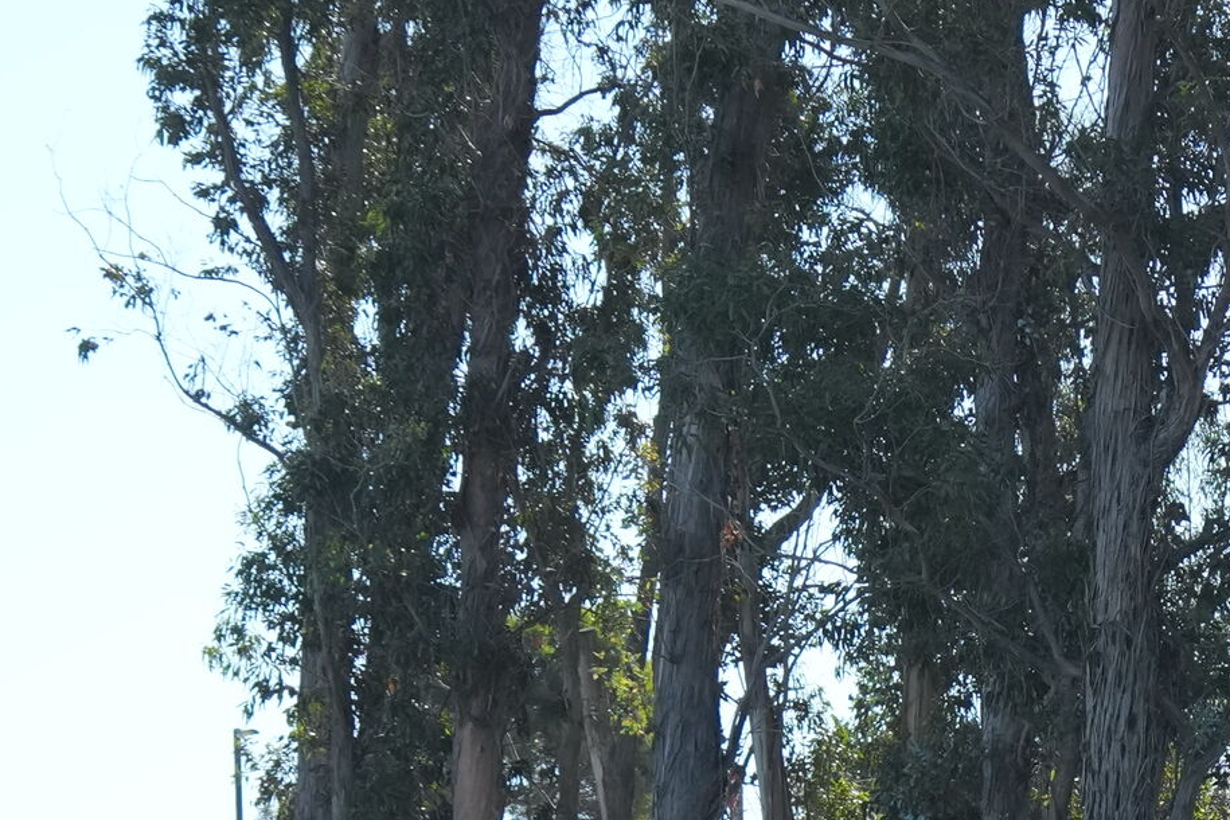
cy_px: 975
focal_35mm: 236
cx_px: 1558
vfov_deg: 5.8
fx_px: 8063
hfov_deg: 8.6
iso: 640
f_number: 4.5
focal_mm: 50
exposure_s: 1/1600
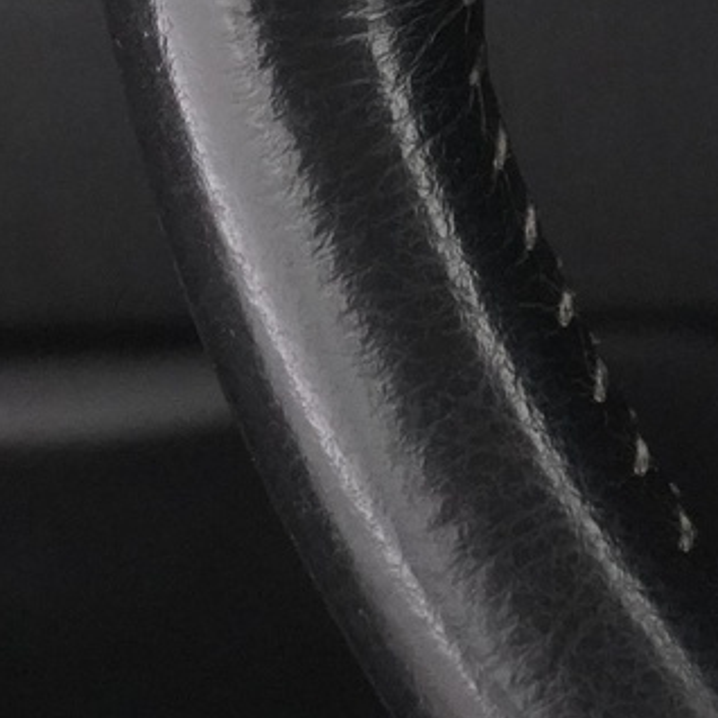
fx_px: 6500
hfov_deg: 6.3
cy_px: -266
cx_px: 594
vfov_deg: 6.3
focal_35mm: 277
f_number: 5.6
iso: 12800
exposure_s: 1/60
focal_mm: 64
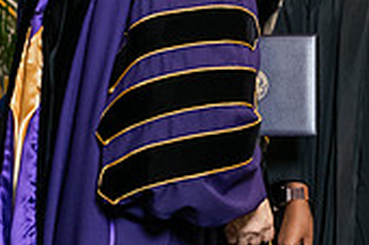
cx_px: 258
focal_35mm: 239
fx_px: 2447
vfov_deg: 5.7
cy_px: 1
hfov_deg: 8.6
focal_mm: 70
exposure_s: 1/200
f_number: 5
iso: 2500
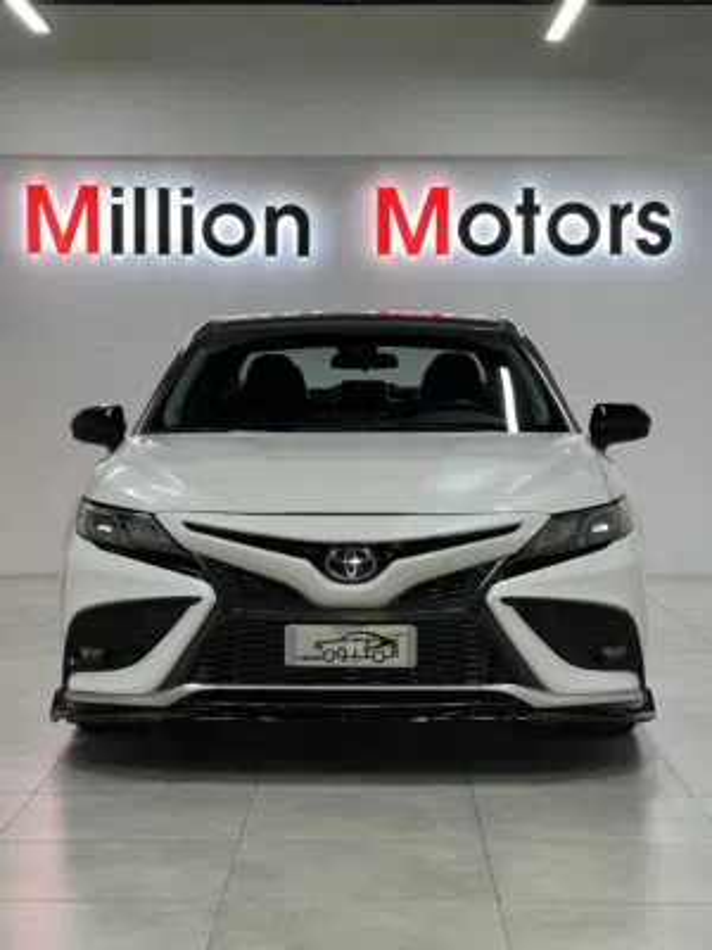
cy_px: 475
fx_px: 2112
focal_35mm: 77
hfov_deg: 19.1
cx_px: 356
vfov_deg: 25.3
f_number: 2.8
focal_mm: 9
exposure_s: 1/50
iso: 250
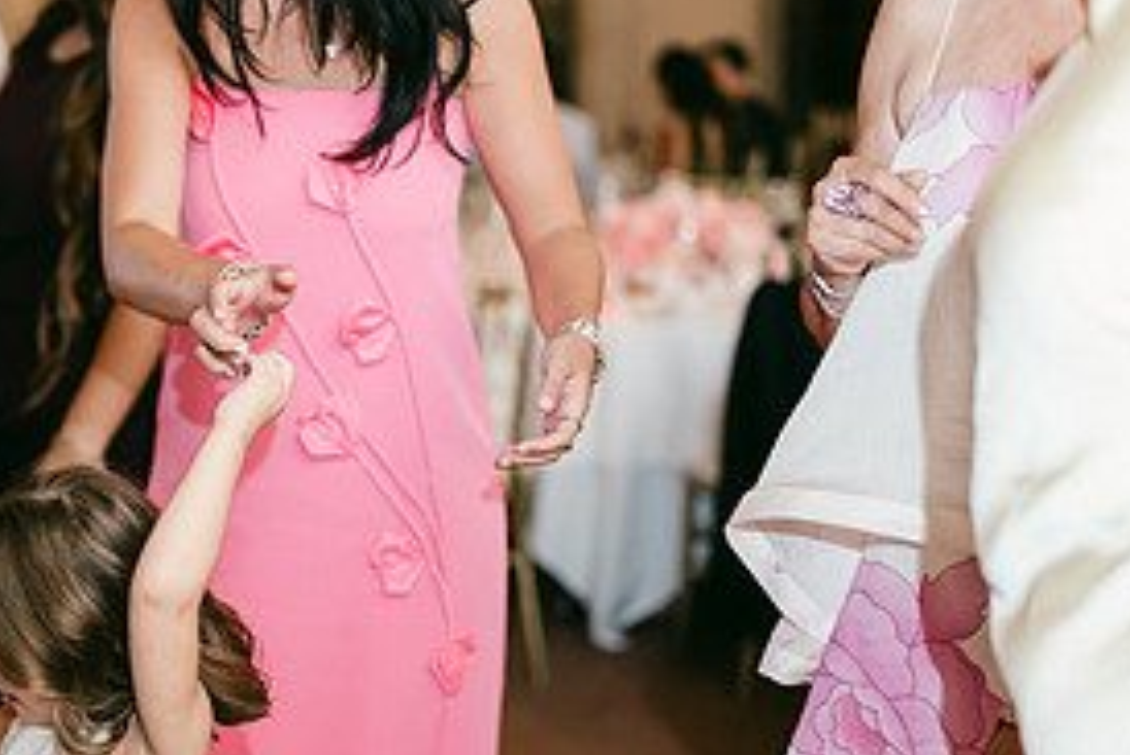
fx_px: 2324
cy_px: 369
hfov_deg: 26.6
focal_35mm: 74
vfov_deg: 18.4
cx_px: 173
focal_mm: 35
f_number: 1.2
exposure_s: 1/125
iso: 1600
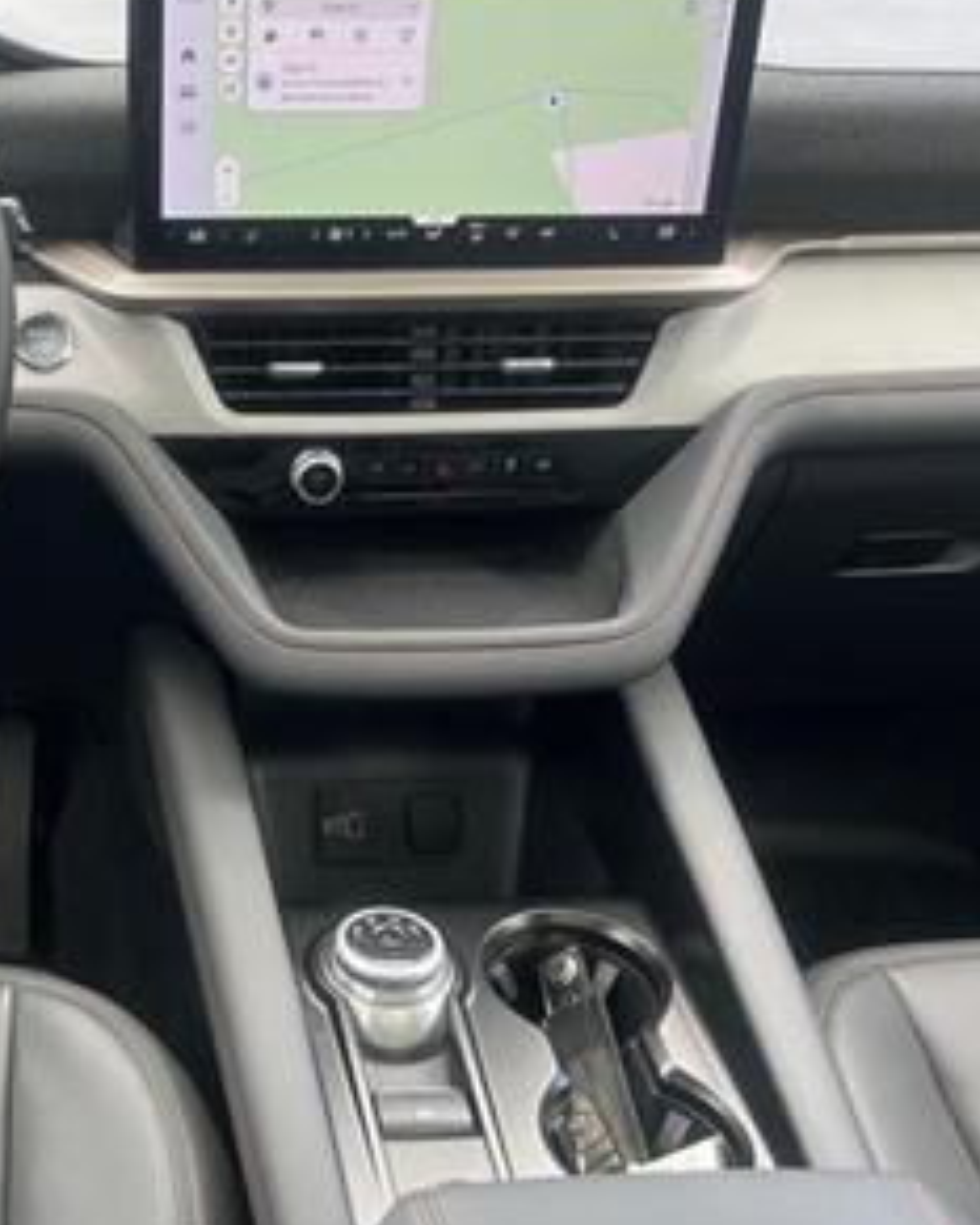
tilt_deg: -29.8
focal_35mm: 44
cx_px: 130
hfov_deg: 32.7
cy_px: 631
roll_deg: -2.3
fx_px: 1594
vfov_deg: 42.0
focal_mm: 5.1
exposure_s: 1/122
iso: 40
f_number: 1.6
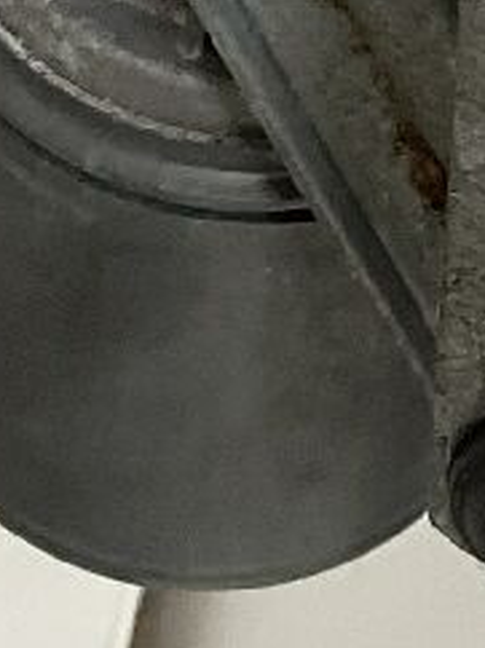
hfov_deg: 6.3
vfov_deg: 8.0
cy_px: -869
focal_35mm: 230
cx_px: 819
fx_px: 4304
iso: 64
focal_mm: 3
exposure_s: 1/100
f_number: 1.8
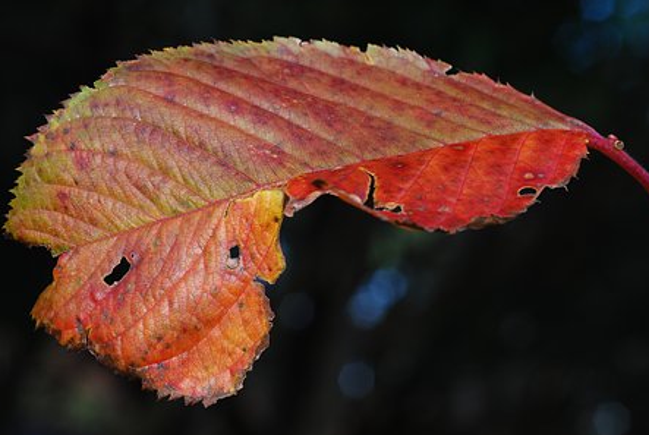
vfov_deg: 13.2
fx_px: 1878
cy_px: 193
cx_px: 305
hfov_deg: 19.6
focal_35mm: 104
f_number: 10
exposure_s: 1/50
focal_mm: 60
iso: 250
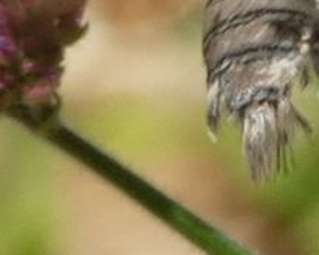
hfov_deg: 2.6
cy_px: -27
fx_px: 6980
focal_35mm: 740
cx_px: 324
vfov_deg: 2.1
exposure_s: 1/160
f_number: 5.5
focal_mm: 33.9
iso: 80
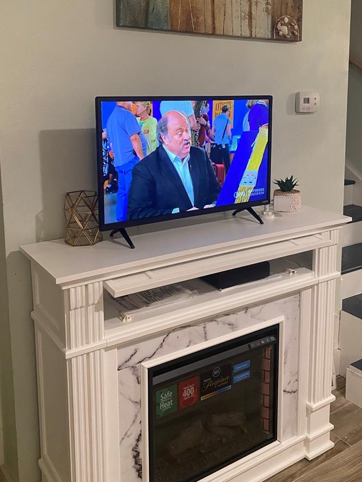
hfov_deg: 40.7
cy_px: 166
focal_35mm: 35
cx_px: 192
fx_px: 488
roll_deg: +0.1
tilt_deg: -6.4
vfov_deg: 51.7
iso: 250
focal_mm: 4.25
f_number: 1.8
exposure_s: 1/60
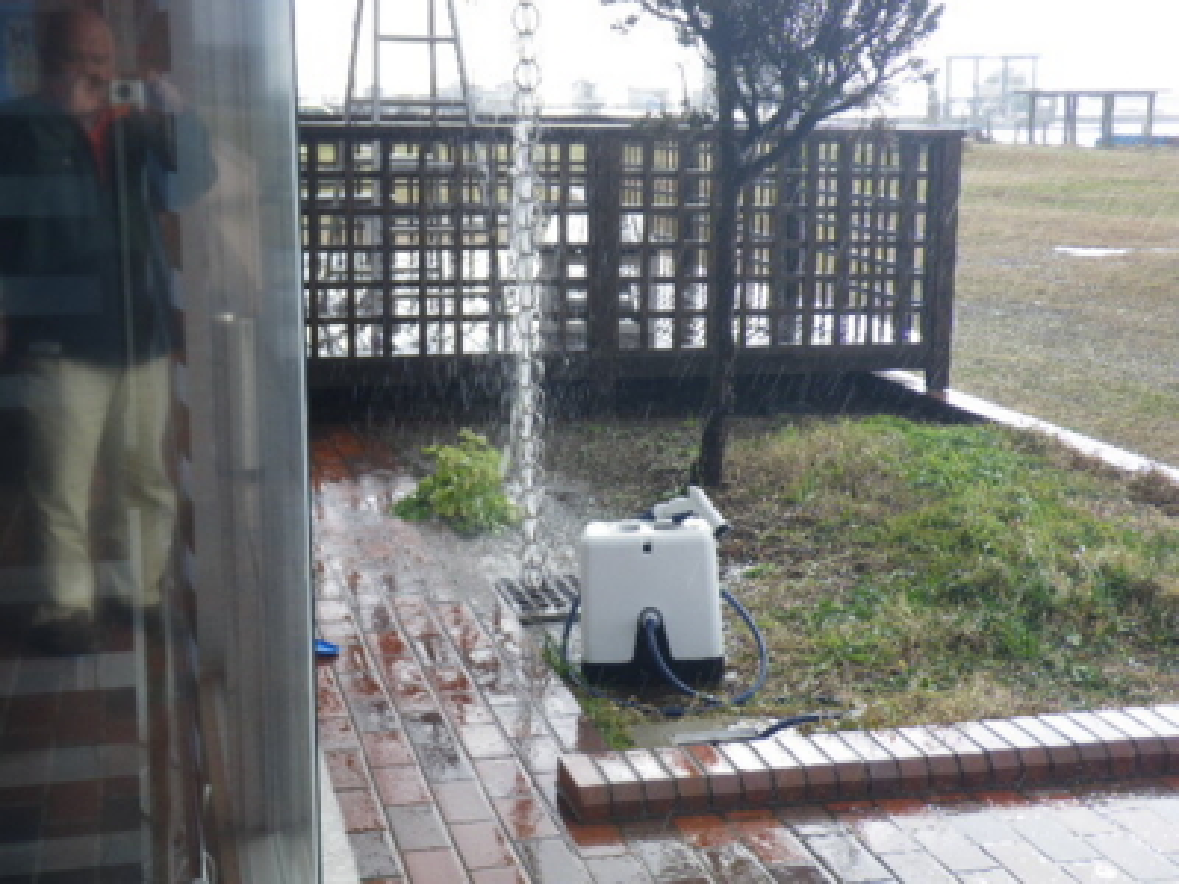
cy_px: 442
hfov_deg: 37.5
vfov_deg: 28.6
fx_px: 1737
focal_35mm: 51
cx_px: 590
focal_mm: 9.1
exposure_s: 1/125
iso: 50
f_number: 4.4
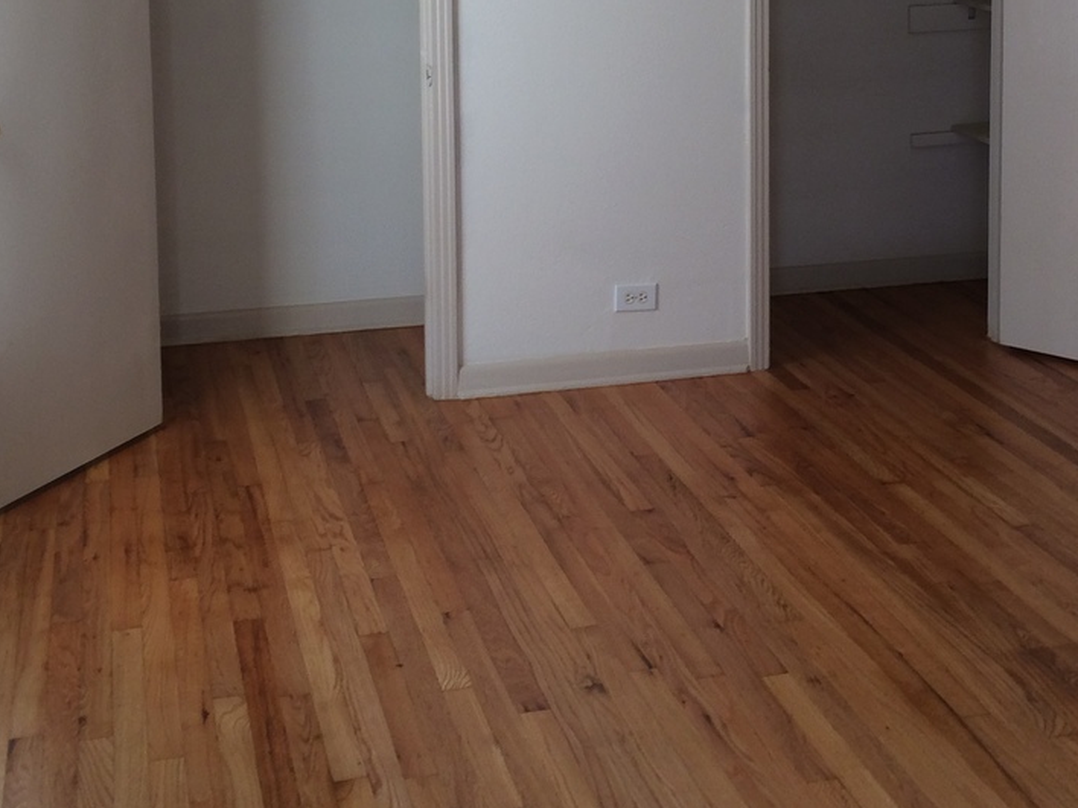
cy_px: 41
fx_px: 1837
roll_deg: +0.2
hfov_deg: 32.5
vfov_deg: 24.0
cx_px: 676
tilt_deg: -6.5
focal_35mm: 59
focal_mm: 4.15
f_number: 2.2
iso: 50
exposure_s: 1/60
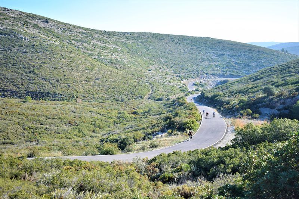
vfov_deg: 31.9
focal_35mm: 42
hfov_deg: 46.4
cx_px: 150
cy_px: 100
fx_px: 349
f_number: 5
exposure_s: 1/1250
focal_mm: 28
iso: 400
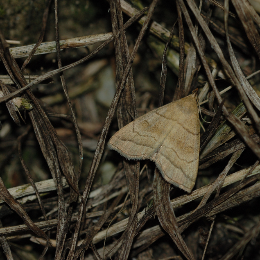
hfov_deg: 8.6
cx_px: 173
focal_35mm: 203
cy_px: 130
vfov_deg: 8.6
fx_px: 1722
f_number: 6.3
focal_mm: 105
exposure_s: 1/60
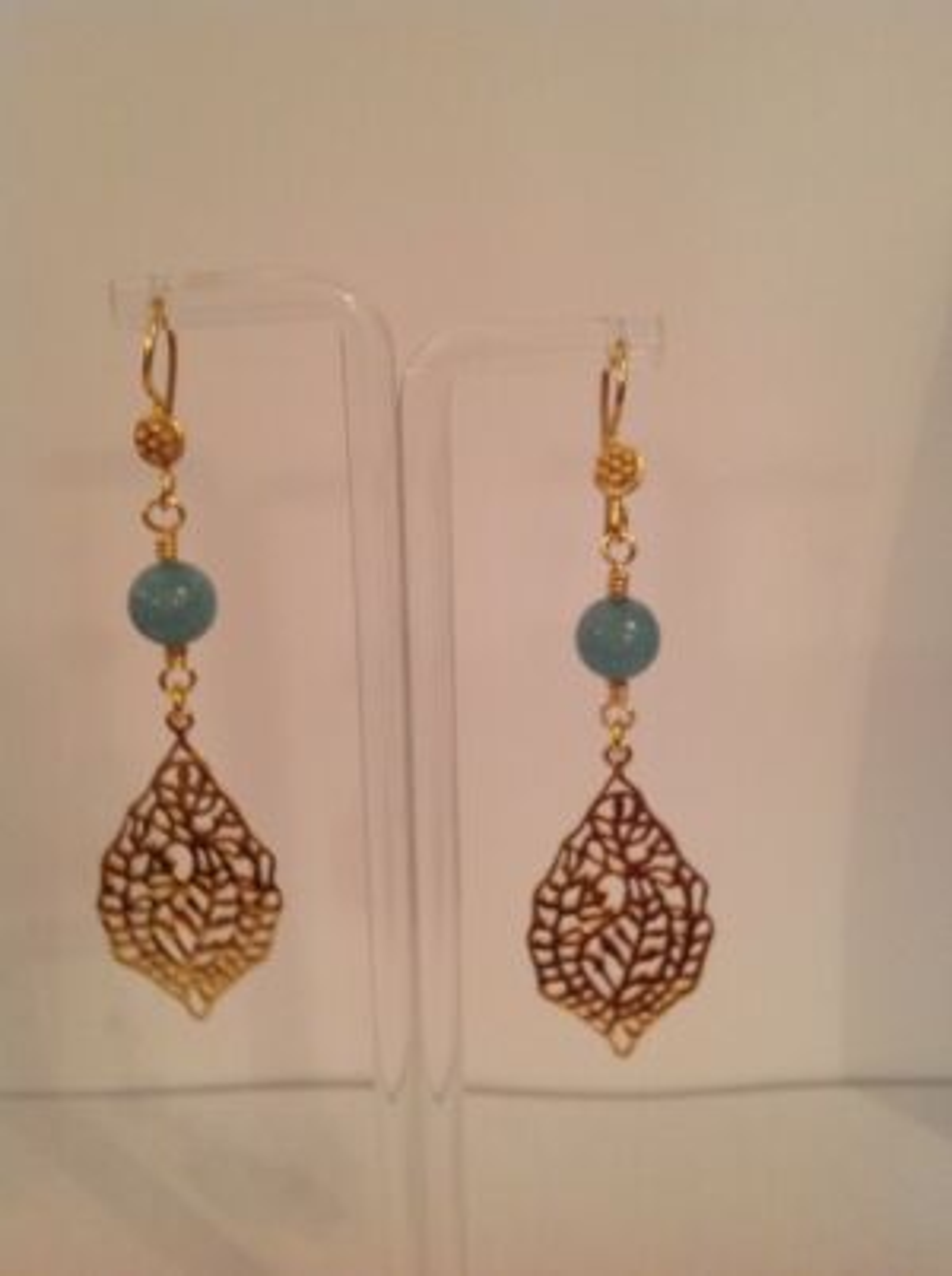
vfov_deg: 52.7
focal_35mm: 35
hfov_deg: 40.6
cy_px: 638
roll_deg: -0.9
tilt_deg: -17.3
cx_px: 476
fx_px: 1288
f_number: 2.4
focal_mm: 4.28
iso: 160
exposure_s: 1/17
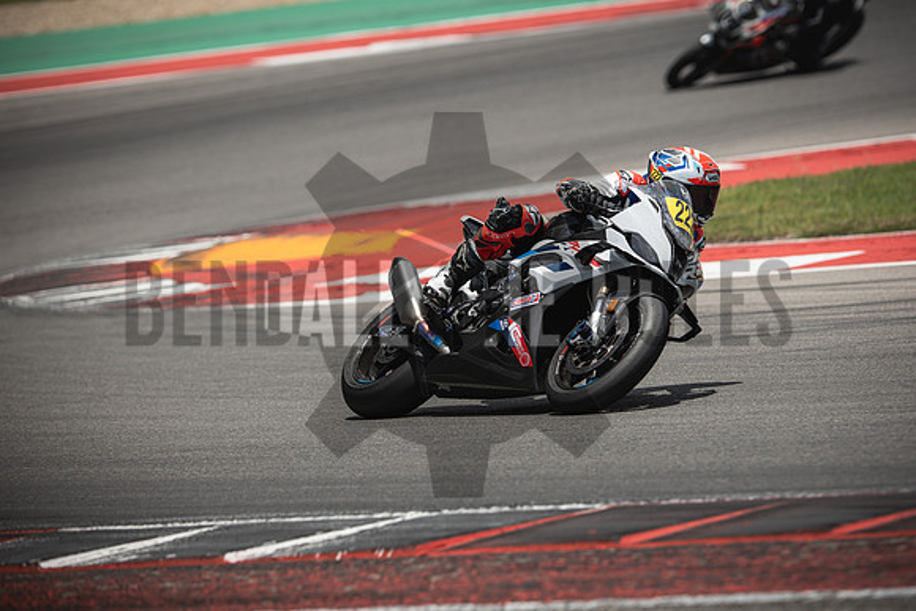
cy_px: 306
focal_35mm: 300
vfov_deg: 4.6
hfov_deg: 6.9
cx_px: 458
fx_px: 7635
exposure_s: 1/2000
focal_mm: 200
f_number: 2.8
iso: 125
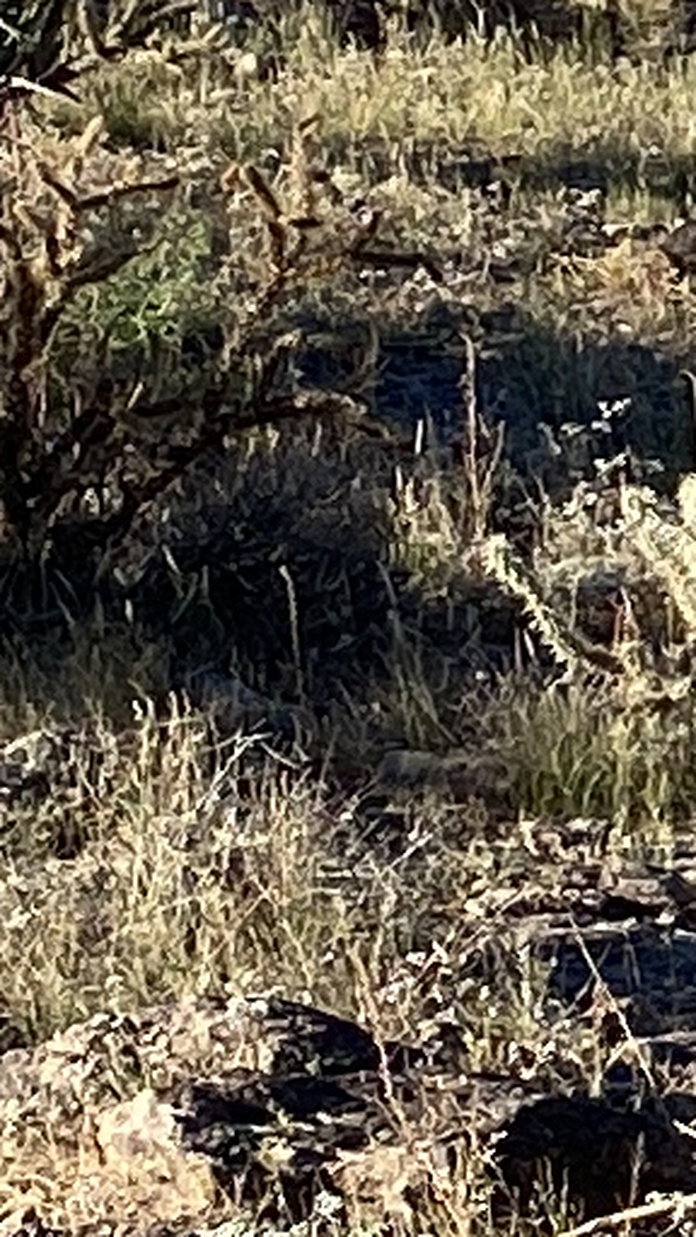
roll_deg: -0.4
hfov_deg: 4.8
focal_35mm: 223
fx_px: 7316
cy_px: 118
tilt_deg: -4.5
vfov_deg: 9.6
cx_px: 2922
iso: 32
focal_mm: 4.25
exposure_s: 1/2358
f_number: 1.8
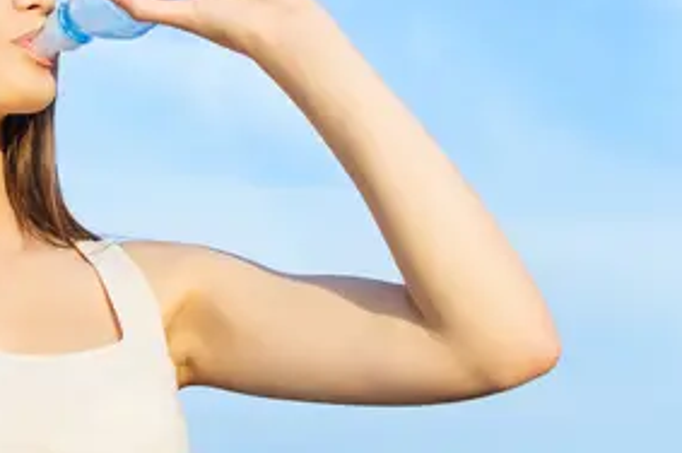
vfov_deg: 14.6
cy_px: 93
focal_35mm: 93
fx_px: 1758
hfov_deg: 21.7
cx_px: 137
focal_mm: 35
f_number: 2.8
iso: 100
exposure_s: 1/800
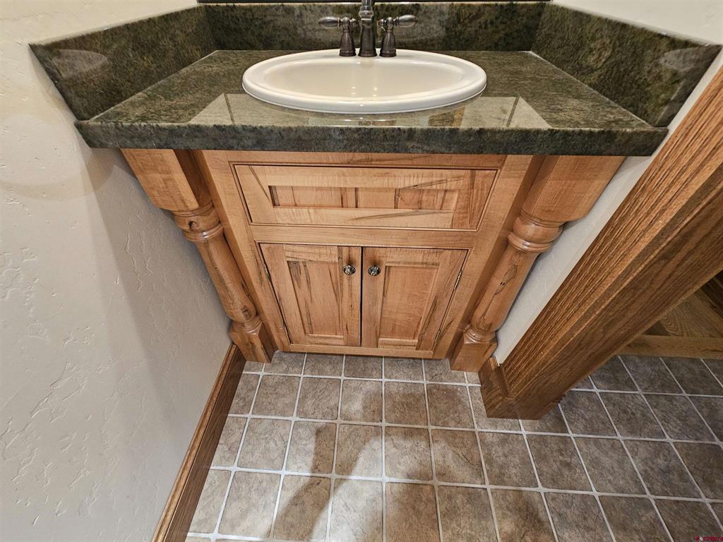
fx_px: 272
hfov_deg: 106.2
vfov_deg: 89.9
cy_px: 271
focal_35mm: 13
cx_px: 362
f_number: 2.2
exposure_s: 1/40
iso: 320
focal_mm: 2.2
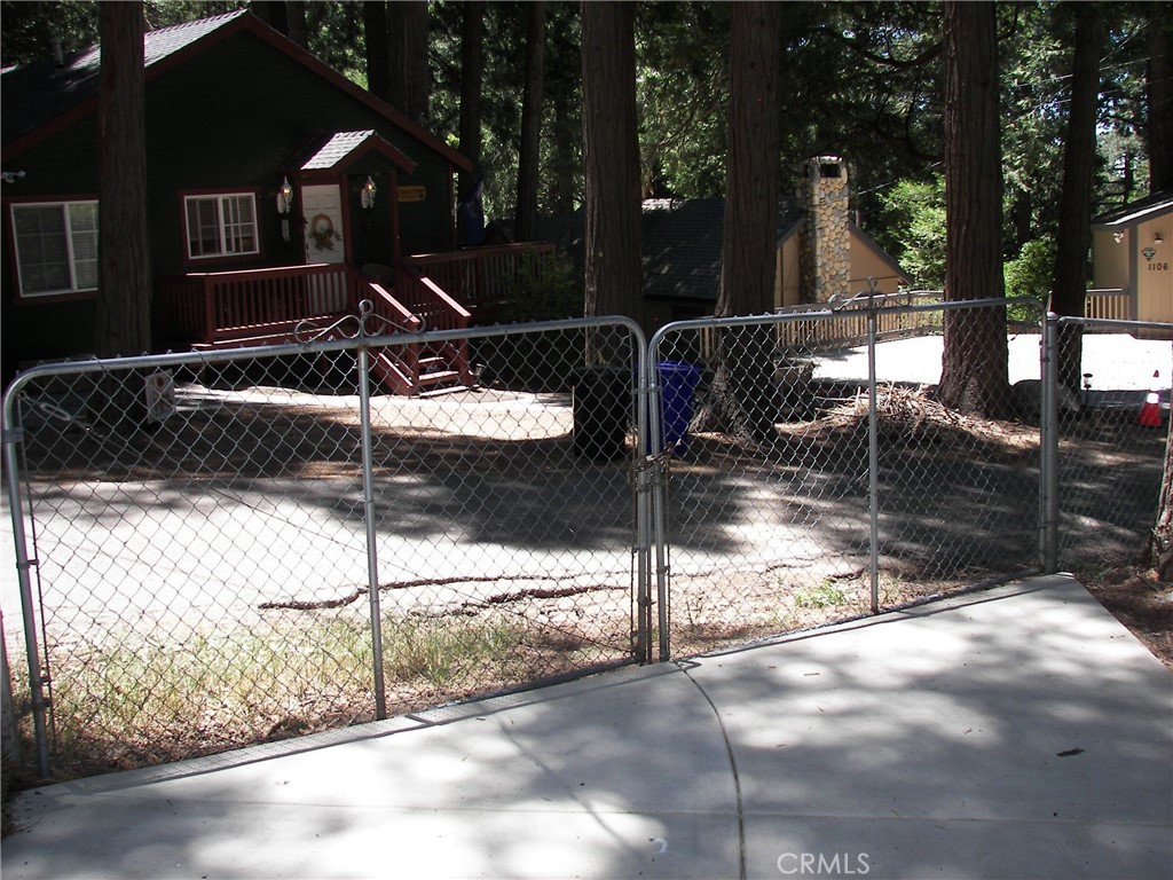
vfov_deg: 39.7
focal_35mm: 36
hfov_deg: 51.4
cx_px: 586
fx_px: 1220
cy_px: 440
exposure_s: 1/250
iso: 50
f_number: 2.8
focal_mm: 6
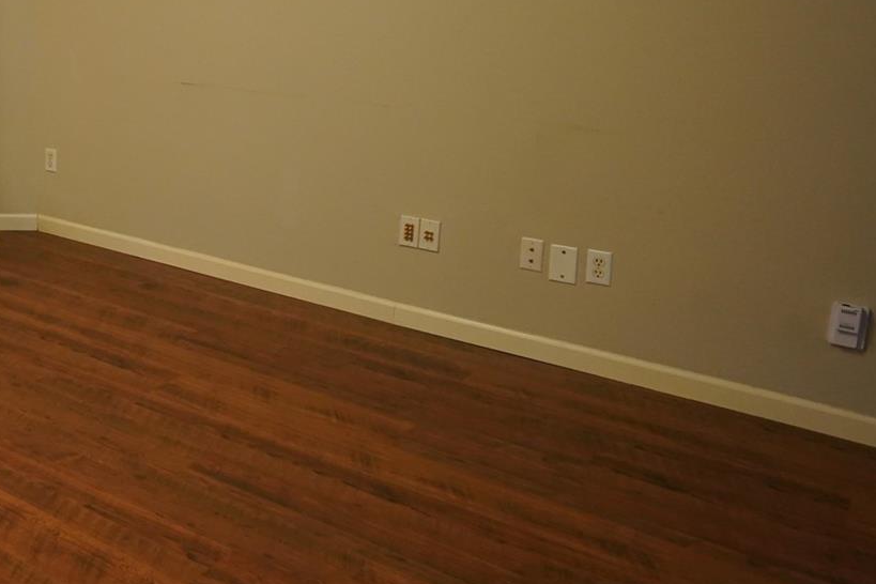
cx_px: -110
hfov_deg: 38.9
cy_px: 103
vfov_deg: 32.3
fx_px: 973
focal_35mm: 40
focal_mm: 16
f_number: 4
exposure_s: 1/160
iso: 4000
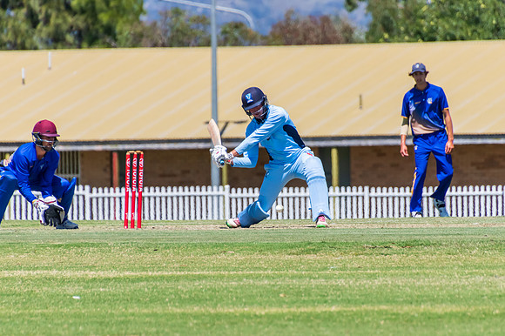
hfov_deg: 3.1
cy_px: 180
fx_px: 9281
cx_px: 275
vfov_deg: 2.1
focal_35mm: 662
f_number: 6.3
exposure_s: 1/2500
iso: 400
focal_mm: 400
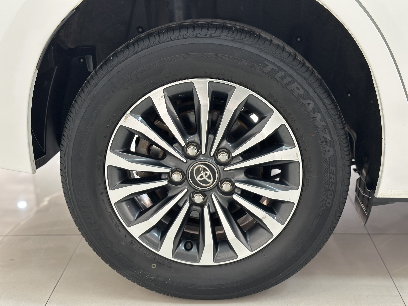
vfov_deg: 30.3
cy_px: 153
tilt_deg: -18.6
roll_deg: +2.0
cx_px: 204
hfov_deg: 39.7
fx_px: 566
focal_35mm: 48
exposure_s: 1/50
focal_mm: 6.86
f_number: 1.78
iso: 160
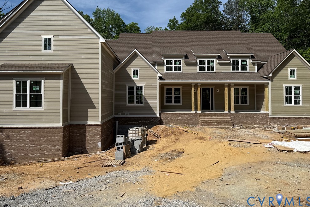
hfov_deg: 69.4
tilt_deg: +2.1
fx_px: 224
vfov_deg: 49.4
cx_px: 150
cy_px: 88
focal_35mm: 26
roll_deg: -0.2
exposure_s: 1/8130
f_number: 1.78
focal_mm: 6.76
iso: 80
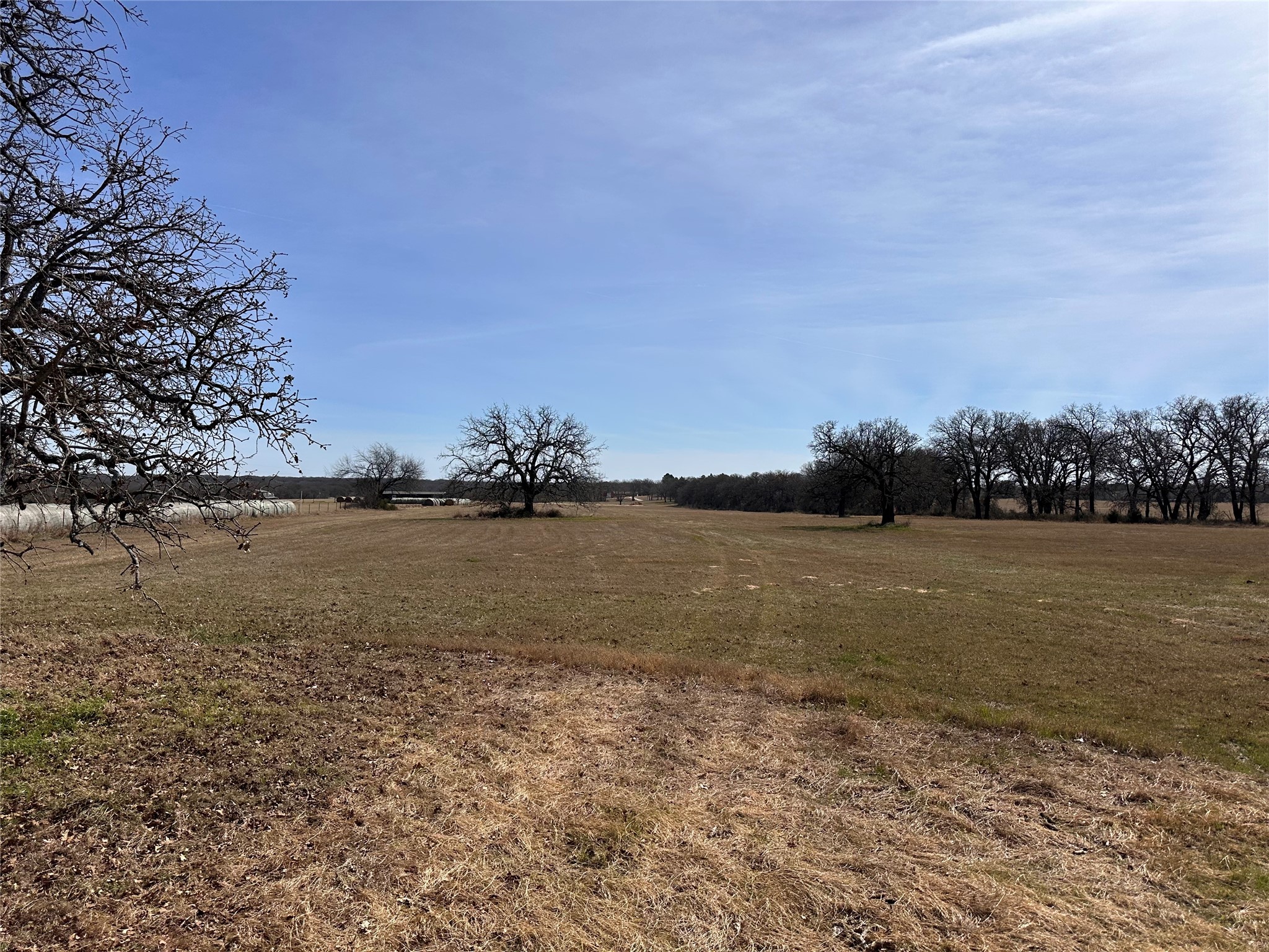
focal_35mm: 24
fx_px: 880
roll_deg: -0.5
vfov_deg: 56.8
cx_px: 634
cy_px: 476
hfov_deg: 71.6
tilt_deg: -0.9
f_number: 1.78
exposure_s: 1/8197
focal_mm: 6.86
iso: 80
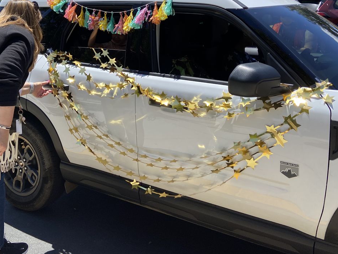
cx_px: 133
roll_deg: +3.9
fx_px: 410
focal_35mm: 42
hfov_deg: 44.5
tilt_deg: -7.2
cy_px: 52
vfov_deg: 33.4
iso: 32
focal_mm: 4.25
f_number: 1.8
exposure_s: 1/2028
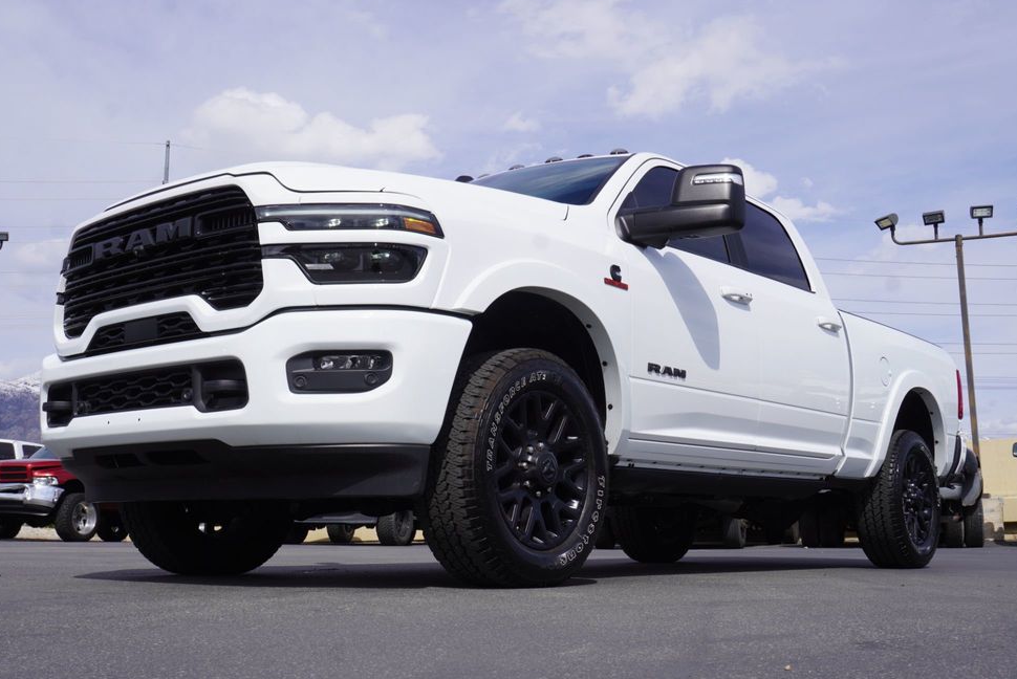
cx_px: 496
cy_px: 342
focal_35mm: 38
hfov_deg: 50.7
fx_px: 1074
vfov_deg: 35.1
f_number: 11
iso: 100
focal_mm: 24
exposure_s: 1/250
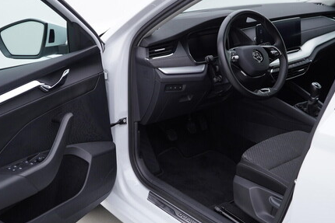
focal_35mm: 46
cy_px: 122
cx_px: 180
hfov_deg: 42.7
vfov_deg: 29.3
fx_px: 428
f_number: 3.2
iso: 125
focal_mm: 24
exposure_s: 1/50
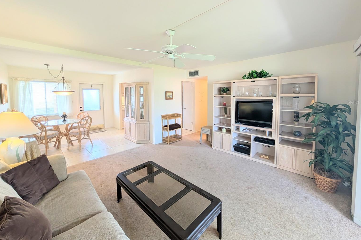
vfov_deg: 84.9
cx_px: 182
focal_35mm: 13
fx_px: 130
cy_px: 102
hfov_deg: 108.3
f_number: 1.7
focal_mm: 2.02
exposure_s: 1/120
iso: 95
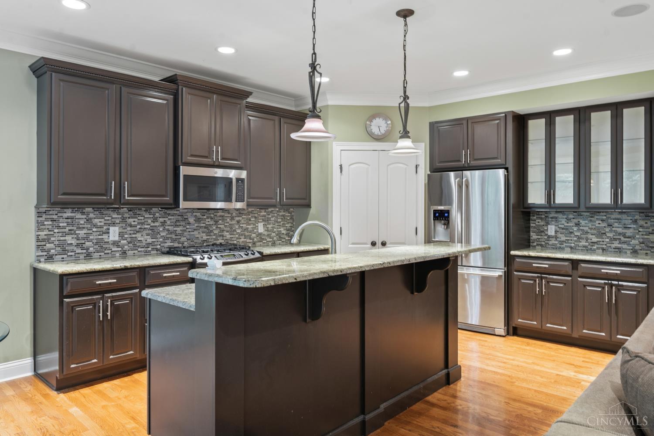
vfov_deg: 53.1
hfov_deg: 73.7
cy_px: 218
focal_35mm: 24
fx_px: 436
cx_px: 327
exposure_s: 1
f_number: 9
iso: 100
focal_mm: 24
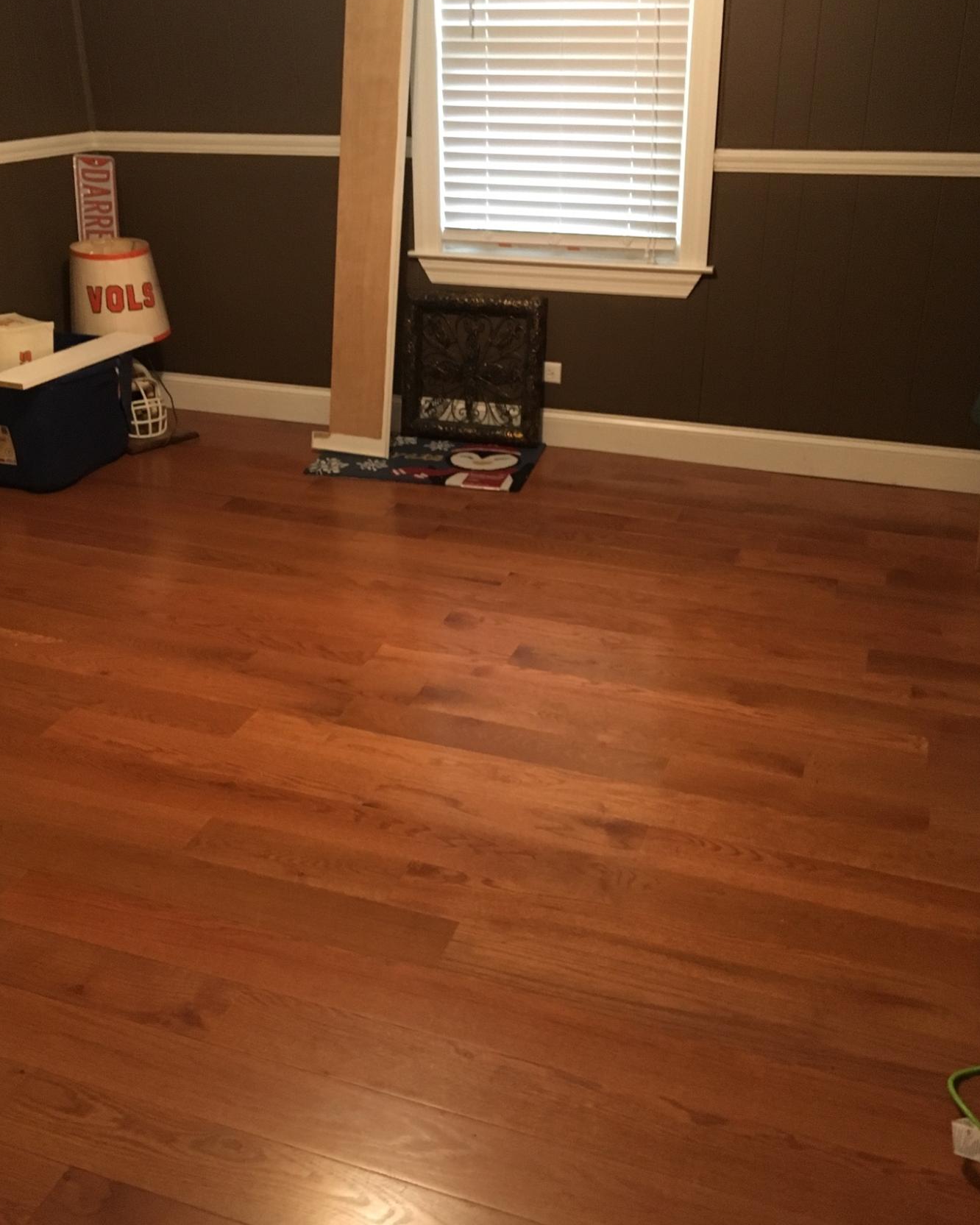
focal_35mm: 34
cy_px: 595
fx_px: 1233
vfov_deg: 52.8
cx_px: 446
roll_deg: +1.2
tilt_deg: -25.6
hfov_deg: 43.3
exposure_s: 1/20
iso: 200
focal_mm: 4.15
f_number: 2.2
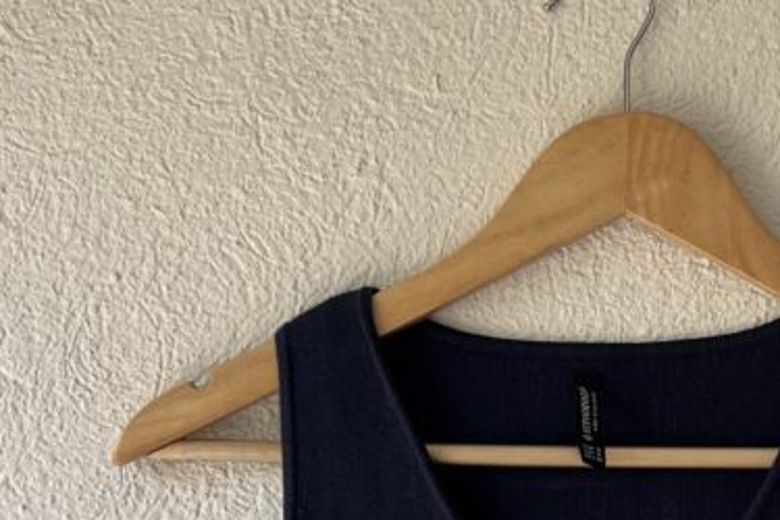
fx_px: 1668
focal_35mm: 77
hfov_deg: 25.8
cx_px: 626
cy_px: 540
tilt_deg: +2.2
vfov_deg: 17.3
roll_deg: -0.2
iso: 40
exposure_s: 1/121
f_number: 1.5
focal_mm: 5.7
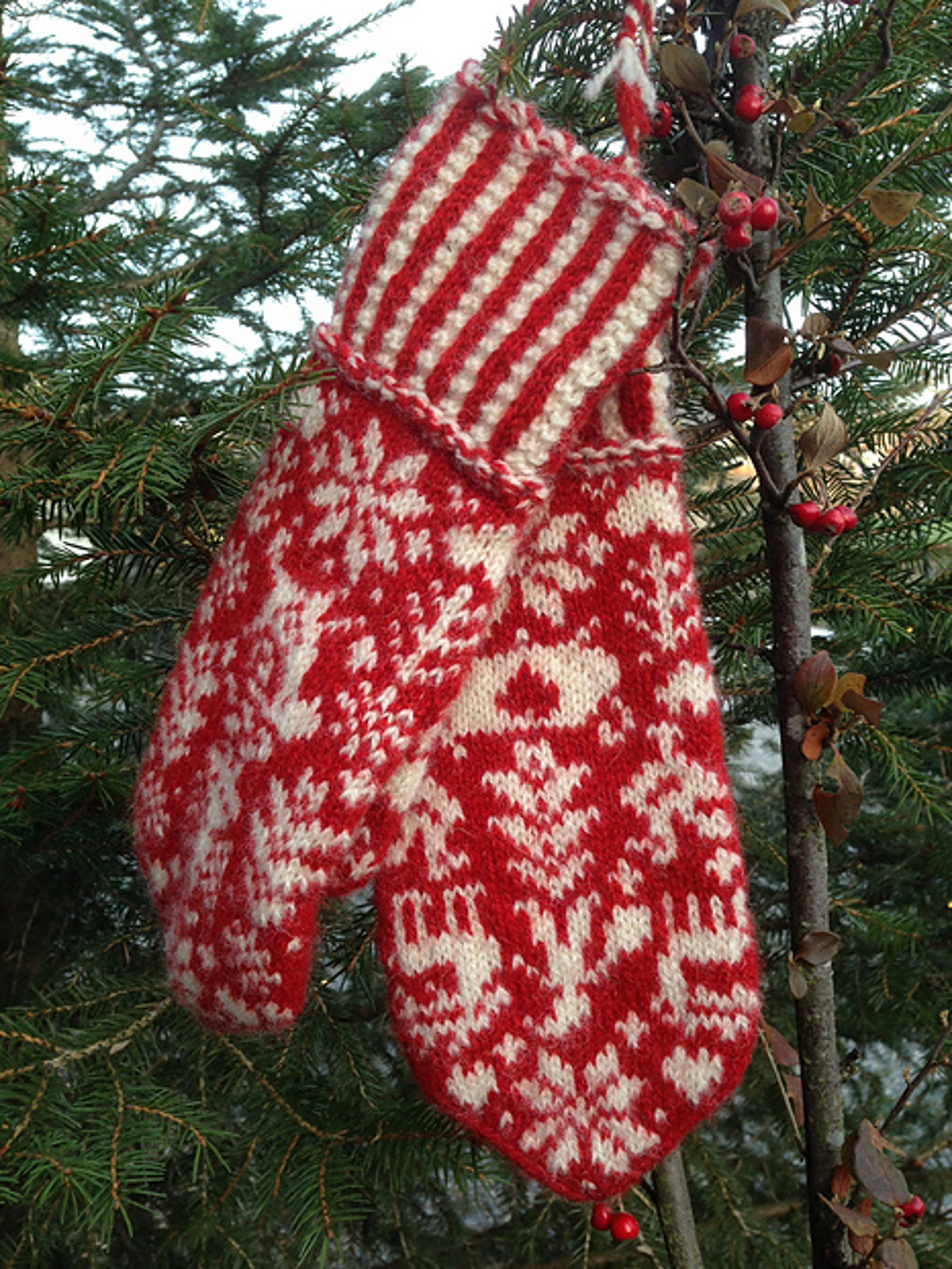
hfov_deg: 41.8
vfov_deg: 53.9
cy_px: 627
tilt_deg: -6.3
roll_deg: -0.7
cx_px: 480
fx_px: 1246
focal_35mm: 34
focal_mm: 4.12
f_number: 2.4
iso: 50
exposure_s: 1/120
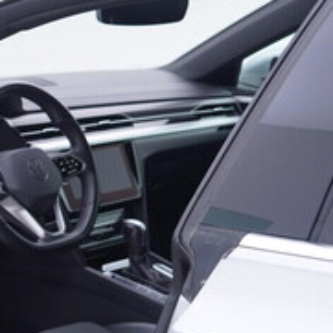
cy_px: 297
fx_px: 1012
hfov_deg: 17.0
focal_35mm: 93
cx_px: -162
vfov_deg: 18.4
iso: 125
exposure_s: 1/50
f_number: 3.2
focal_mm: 24
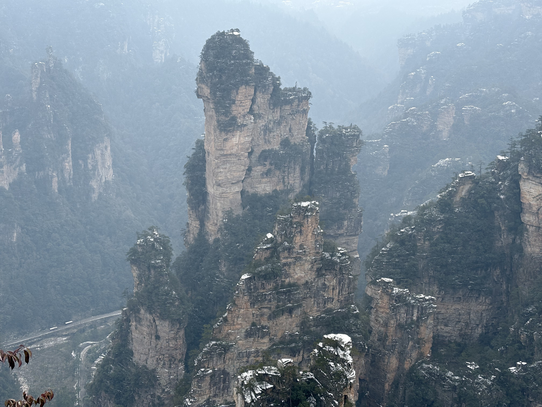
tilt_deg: -16.8
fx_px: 814
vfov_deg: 28.0
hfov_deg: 36.8
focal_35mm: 52
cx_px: 271
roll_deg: -0.3
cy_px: 204
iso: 50
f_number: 1.6
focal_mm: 5.96
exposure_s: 1/1393
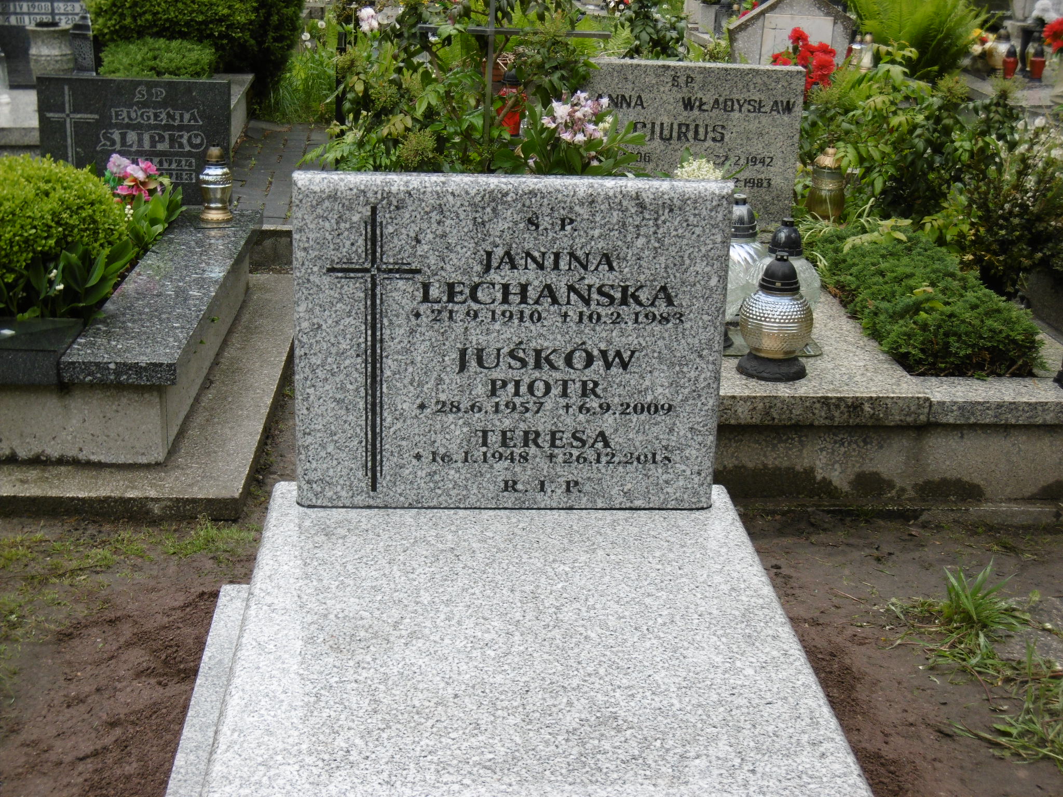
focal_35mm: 59
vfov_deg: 24.8
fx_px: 1812
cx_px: 532
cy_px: 398
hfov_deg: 32.7
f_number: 4.2
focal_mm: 10.5
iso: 100
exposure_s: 1/250
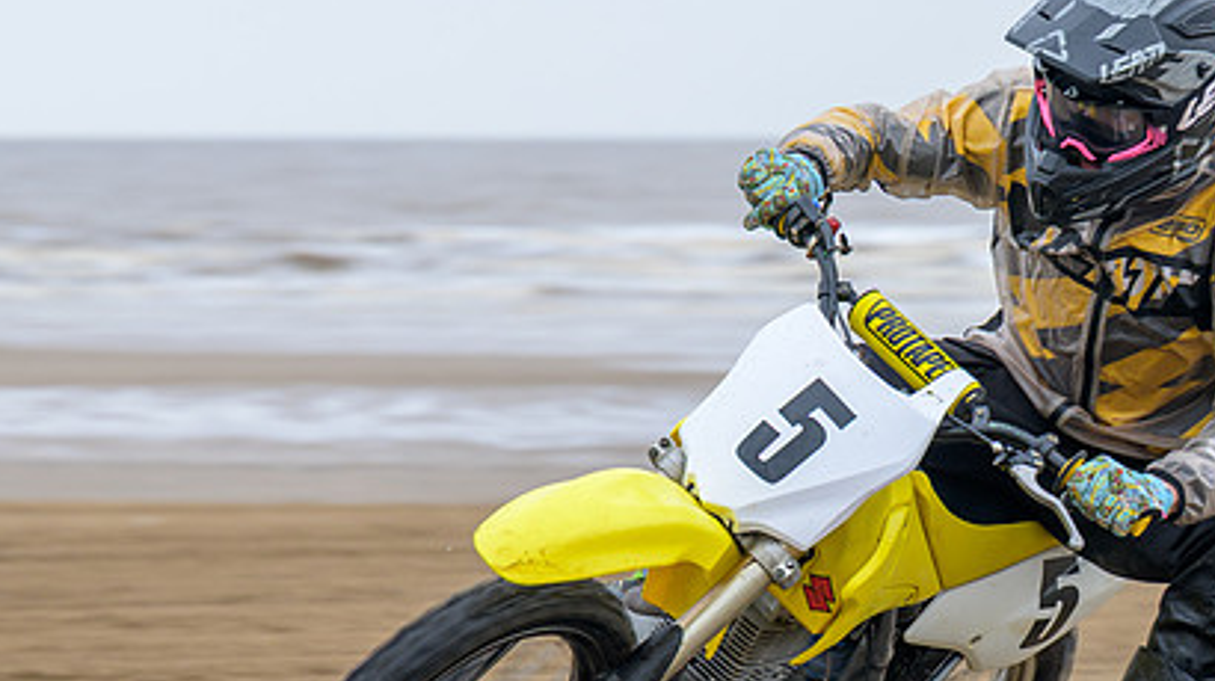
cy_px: 446
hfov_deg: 9.5
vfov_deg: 5.3
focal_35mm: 228
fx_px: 7341
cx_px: 510
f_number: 4
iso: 160
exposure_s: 1/250
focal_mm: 79
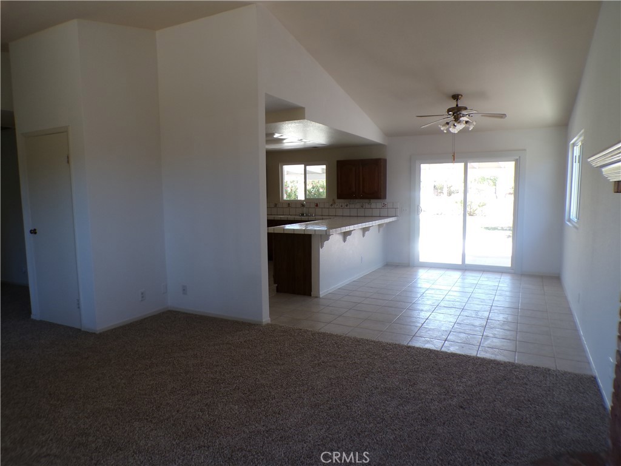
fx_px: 431
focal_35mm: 24
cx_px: 310
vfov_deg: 56.8
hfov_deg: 71.6
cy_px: 233
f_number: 3
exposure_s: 1/45
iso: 100
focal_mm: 4.3
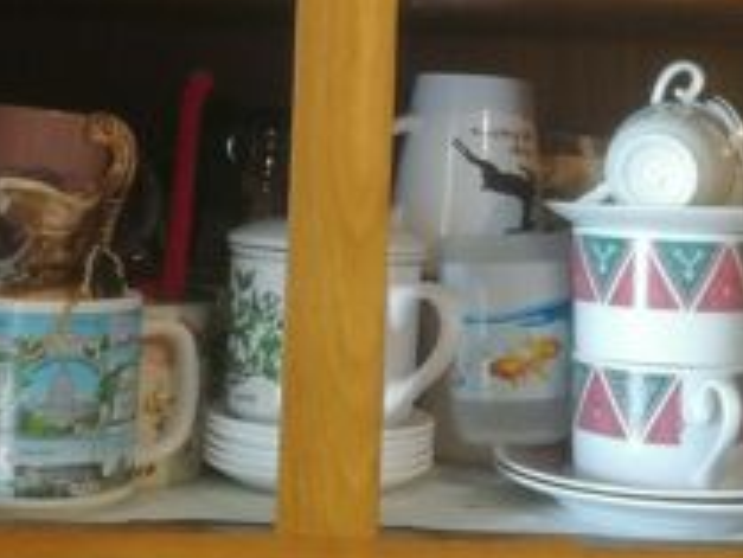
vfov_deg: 20.7
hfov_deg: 28.1
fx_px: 1482
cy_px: 7
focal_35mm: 69
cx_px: 327
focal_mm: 3.95
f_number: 2.2
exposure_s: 1/25
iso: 400
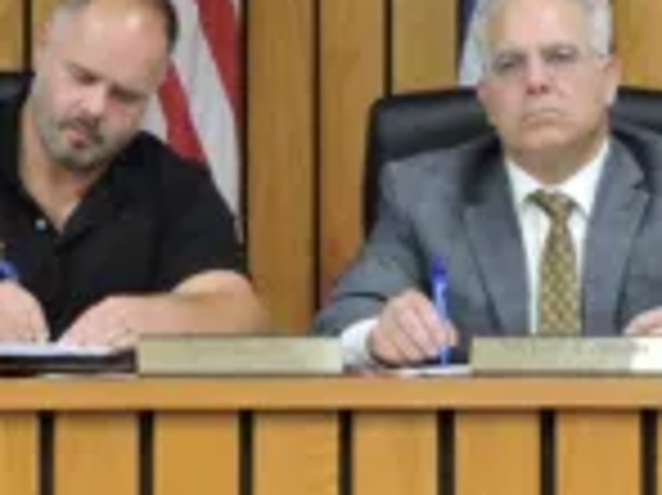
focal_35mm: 385
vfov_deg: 3.8
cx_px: 421
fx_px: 7357
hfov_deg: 5.2
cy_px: -184
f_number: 4
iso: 400
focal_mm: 15.2
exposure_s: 1/30
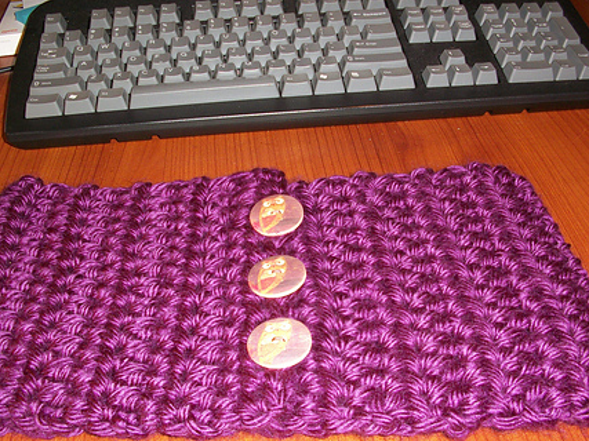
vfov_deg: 35.0
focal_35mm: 41
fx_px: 697
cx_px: 277
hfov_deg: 45.8
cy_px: 257
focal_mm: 6.3
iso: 160
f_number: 3.1
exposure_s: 1/15
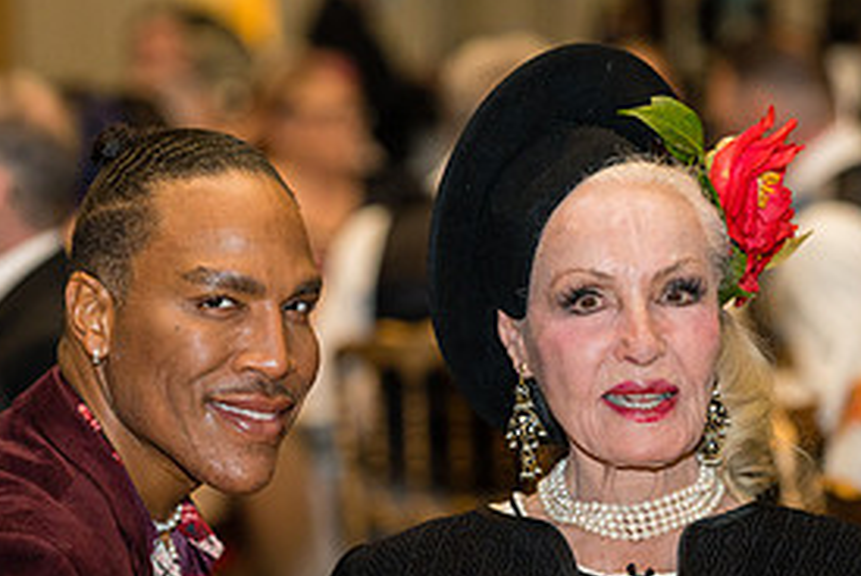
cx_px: 532
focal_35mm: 179
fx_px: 4286
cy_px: 390
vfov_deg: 7.7
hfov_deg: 11.5
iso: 1000
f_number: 2
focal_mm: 85
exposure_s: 1/200
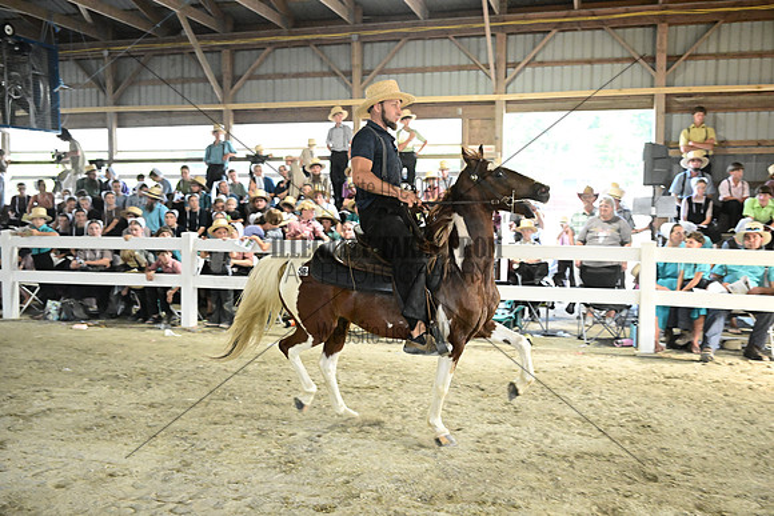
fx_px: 774
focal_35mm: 36
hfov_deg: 53.1
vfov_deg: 36.9
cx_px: 387
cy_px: 258
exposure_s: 1/292
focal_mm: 36
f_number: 4.5
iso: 10000
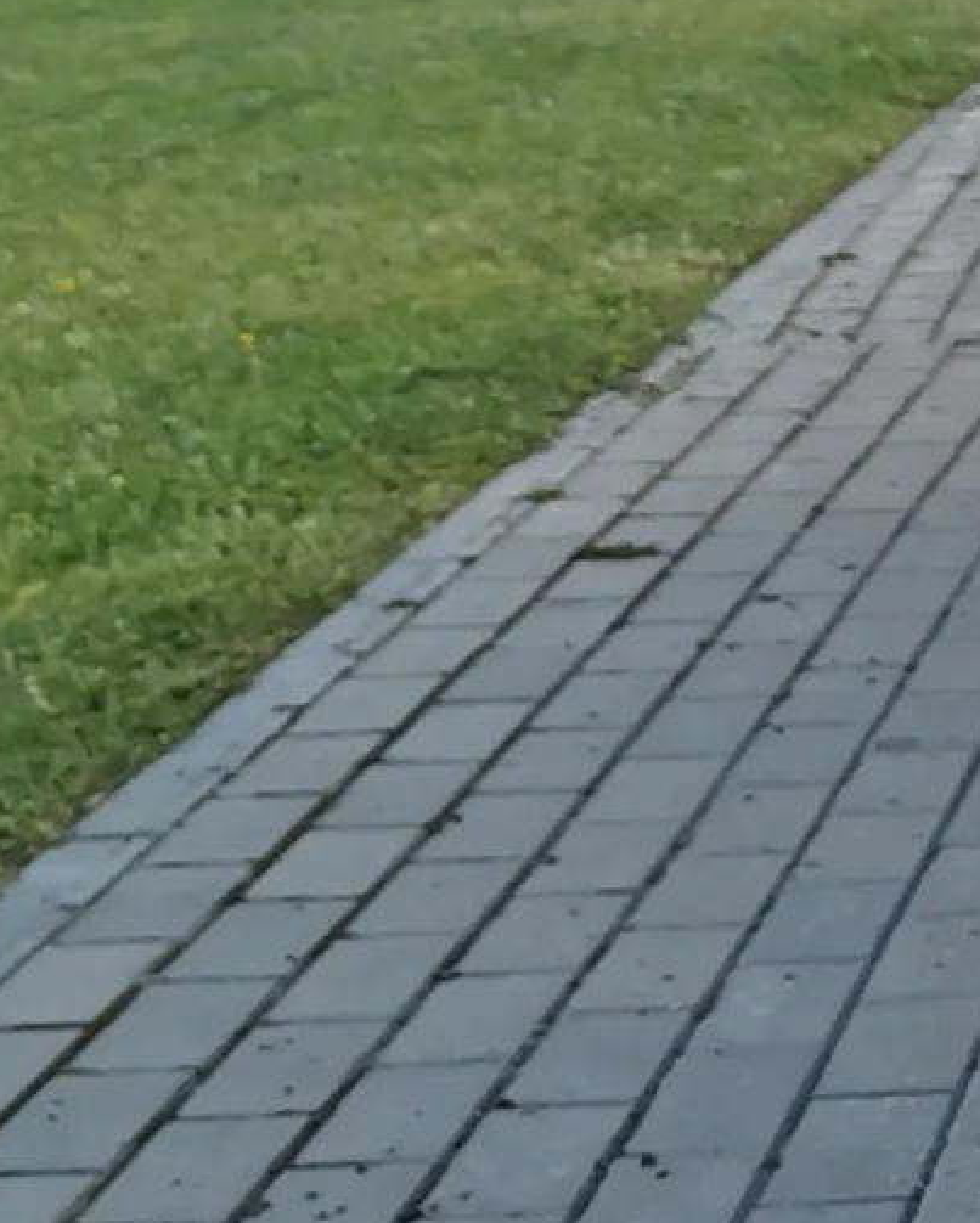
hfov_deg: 10.6
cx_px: 1924
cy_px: -248
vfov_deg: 13.9
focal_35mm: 134
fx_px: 4854
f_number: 1.6
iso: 50
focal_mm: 5.56
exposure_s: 1/296
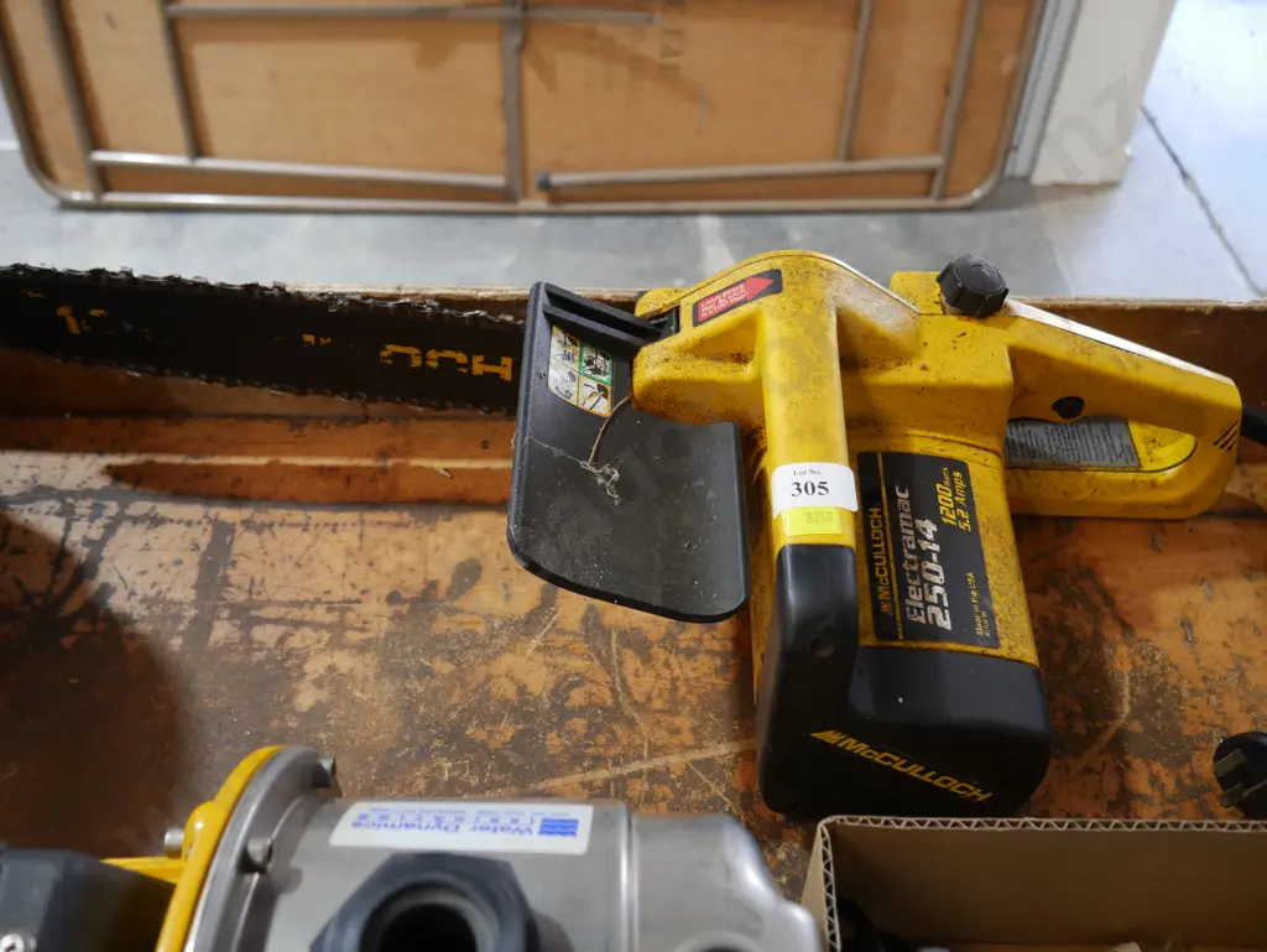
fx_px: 1172
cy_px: 476
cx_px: 634
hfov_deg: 56.8
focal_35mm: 32
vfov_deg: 44.2
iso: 400
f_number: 3.6
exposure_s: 1/60
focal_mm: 16
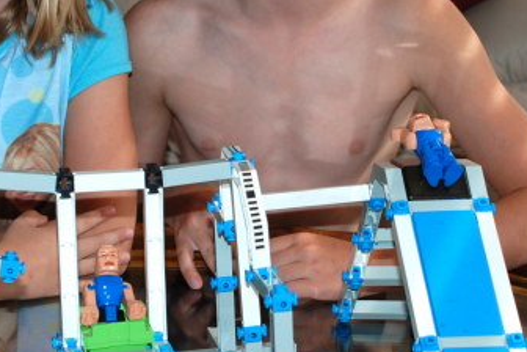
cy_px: 158
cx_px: 243
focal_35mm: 128
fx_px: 1874
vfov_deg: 10.7
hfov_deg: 16.0
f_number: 4
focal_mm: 28
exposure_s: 1/60
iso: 200
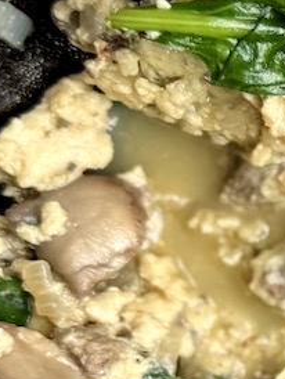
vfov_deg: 11.6
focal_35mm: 168
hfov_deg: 7.9
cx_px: 801
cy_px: 418
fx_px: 1841
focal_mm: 6.76
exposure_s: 1/174
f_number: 1.78
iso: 64
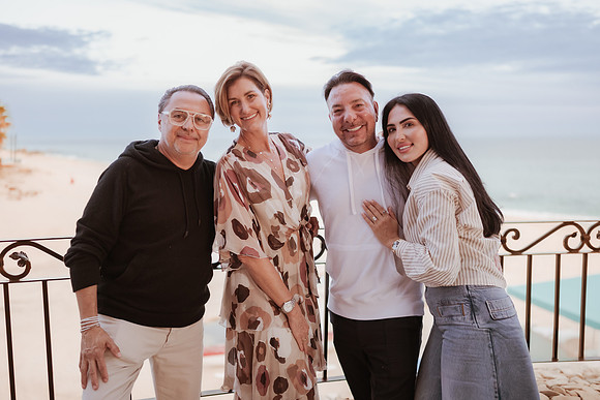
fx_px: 598
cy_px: 203
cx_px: 304
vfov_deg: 37.0
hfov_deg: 53.3
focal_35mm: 36
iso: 1600
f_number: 1.8
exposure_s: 1/320
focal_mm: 35
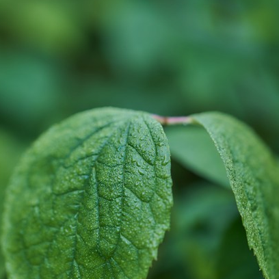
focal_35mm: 170
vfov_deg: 10.3
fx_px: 1550
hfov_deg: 10.3
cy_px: 114
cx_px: 83
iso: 100
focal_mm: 85
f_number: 1.2
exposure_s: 1/125
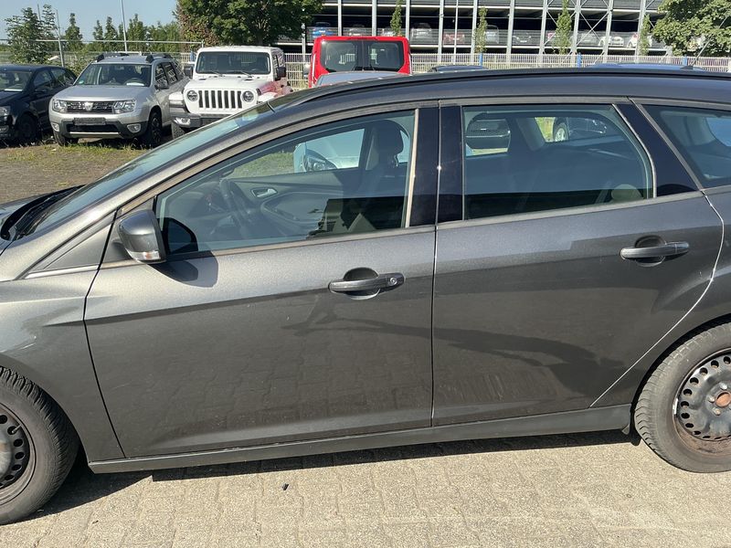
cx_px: 366
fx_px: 591
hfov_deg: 63.4
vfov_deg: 49.7
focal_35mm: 28
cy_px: 274
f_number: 1.8
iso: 25
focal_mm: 3
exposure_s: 1/666
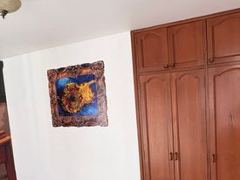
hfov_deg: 53.9
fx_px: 236
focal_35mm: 34
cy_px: 127
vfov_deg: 41.0
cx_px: 130
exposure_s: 1/83
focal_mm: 2.22
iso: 250
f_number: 2.2
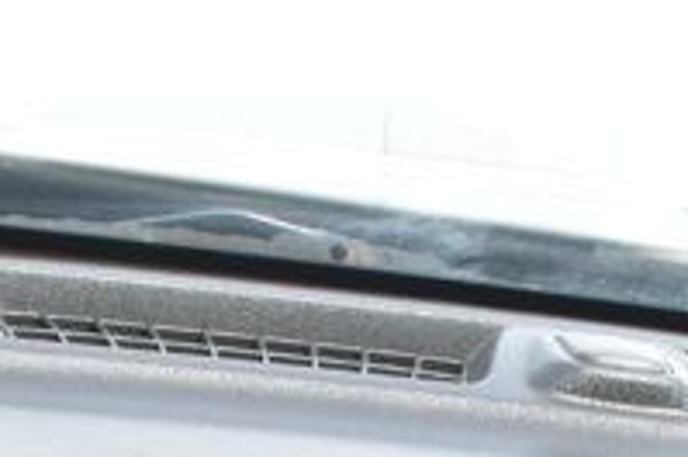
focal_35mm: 170
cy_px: 1139
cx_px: -225
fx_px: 3244
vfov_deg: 7.5
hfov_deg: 11.8
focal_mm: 22
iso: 400
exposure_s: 1/125
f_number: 9
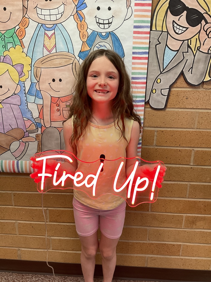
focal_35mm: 29
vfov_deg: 61.7
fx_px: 236
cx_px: 106
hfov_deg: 48.2
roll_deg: -1.8
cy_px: 141
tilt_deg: -17.4
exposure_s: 1/60
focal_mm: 3
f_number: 1.8
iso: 125
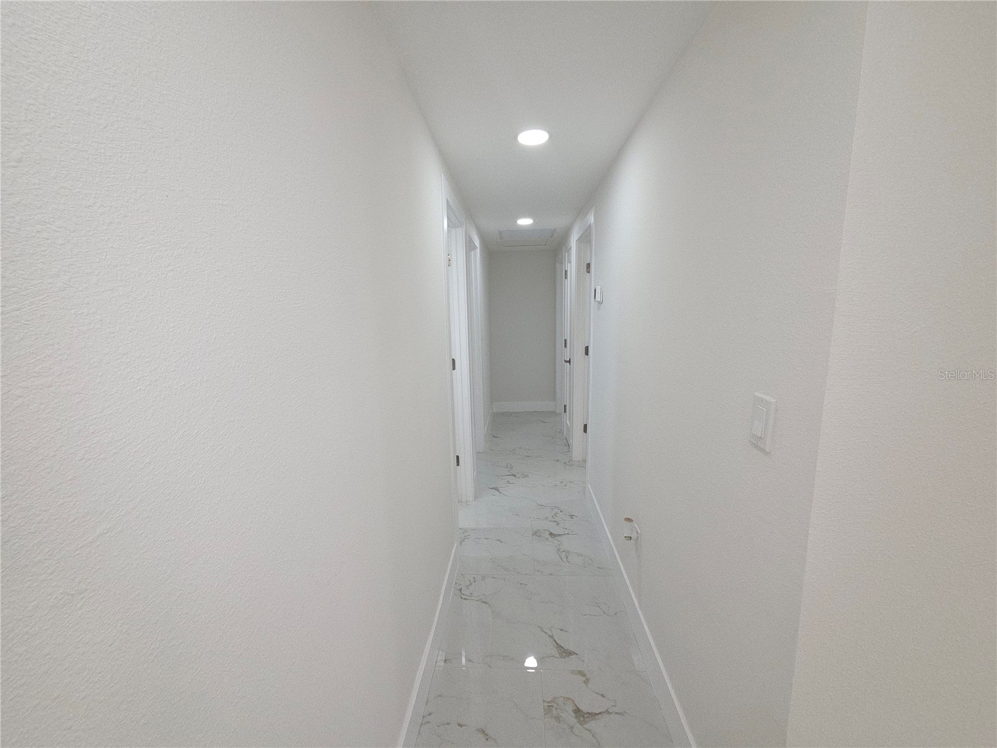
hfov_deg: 106.2
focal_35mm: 13
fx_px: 374
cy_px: 374
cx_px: 498
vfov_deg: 89.9
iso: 100
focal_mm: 2.2
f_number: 2.2
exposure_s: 1/120
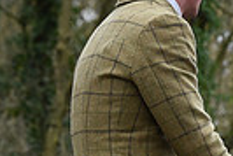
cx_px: 478
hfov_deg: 4.7
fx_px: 2818
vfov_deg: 3.2
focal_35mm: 435
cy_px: 182
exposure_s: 1/1250
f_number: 5.6
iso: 2500
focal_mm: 100
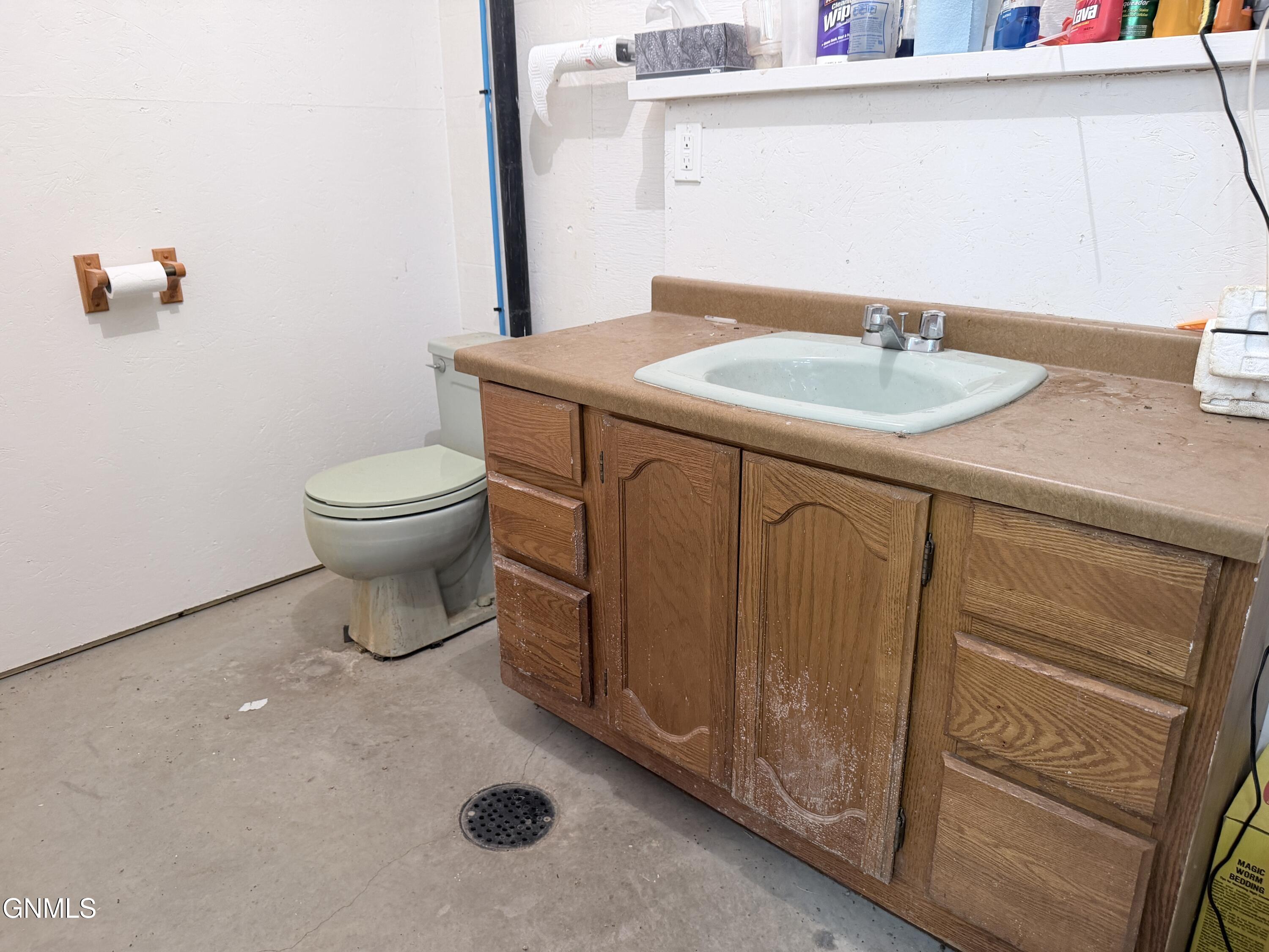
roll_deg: +1.2
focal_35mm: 24
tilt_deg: -19.8
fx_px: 880
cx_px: 634
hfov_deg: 71.6
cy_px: 476
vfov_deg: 56.8
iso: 200
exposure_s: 1/60
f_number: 1.78
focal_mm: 6.76
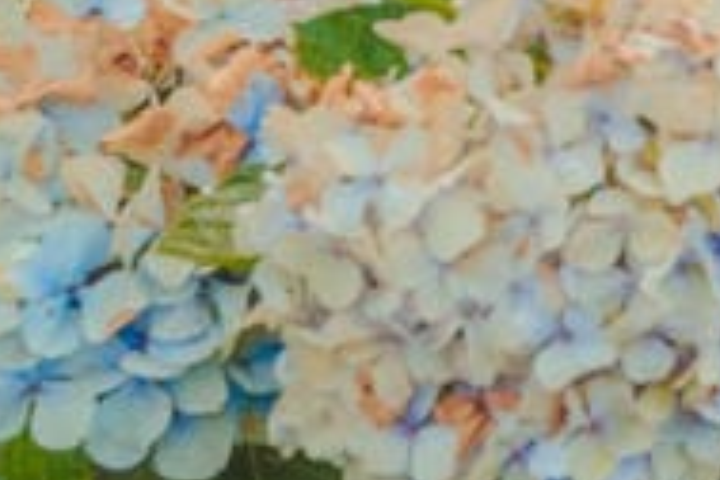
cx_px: 1962
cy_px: -773
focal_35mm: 222
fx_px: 4440
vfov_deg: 5.9
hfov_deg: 8.2
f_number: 5.6
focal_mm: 35
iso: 250
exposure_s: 1/200
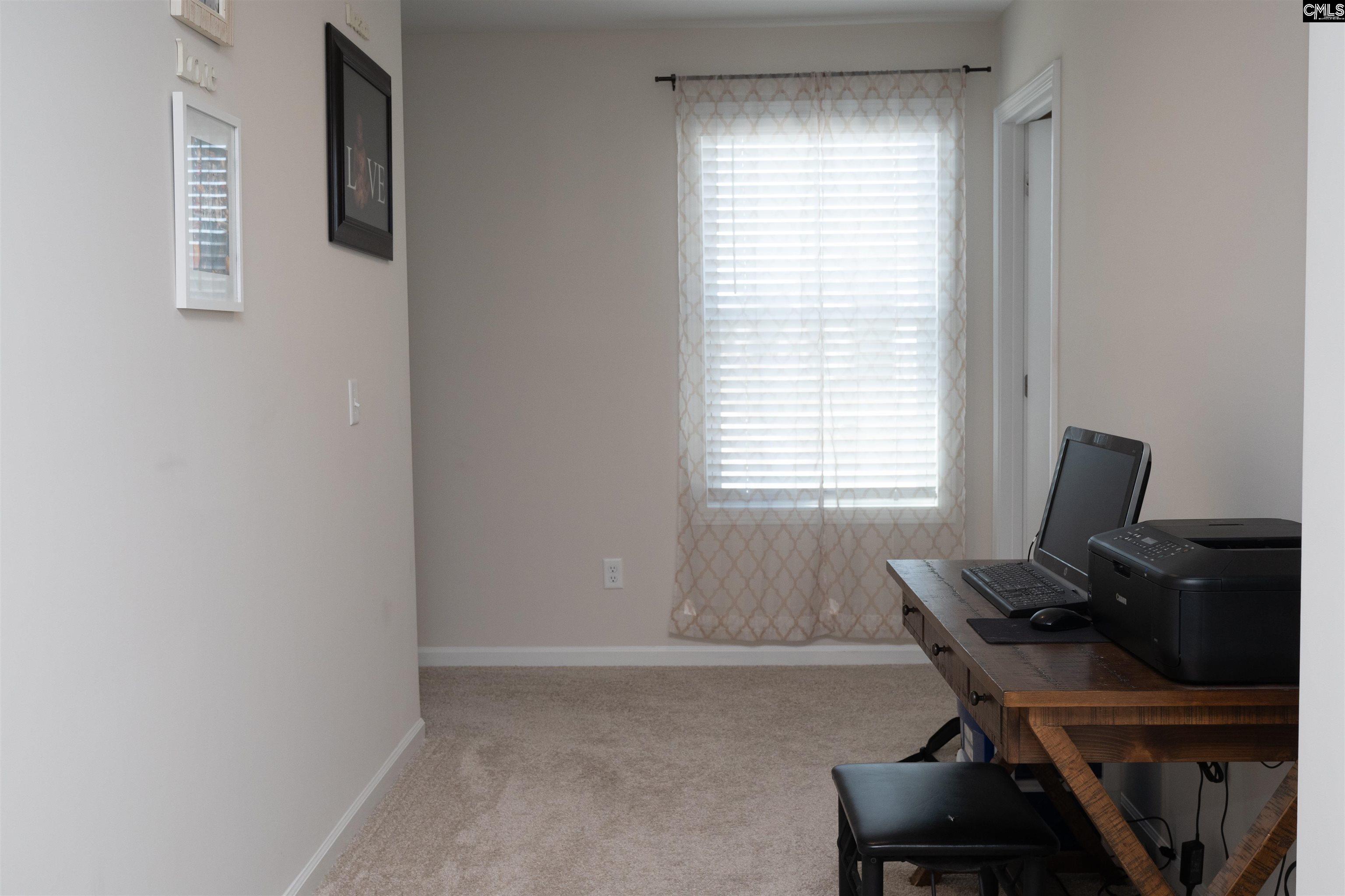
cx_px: 672
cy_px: 448
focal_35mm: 36
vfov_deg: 36.9
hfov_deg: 53.1
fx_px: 1345
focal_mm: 24
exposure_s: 1/100
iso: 500
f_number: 5.6
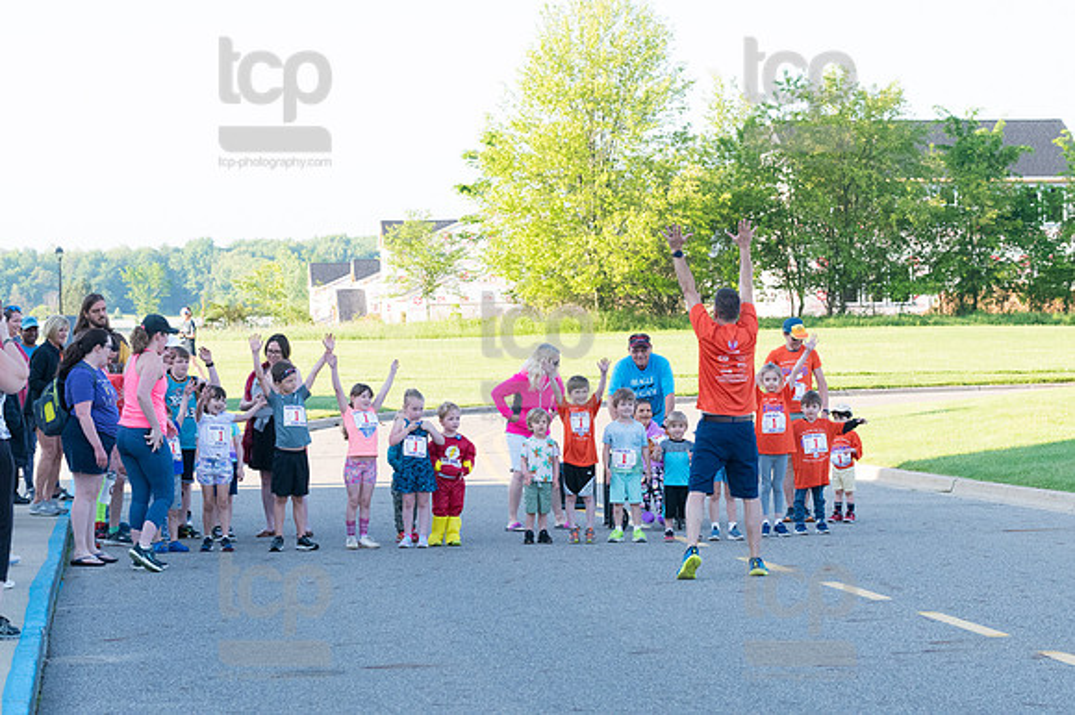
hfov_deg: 19.5
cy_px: 358
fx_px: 3134
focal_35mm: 105
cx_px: 538
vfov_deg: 13.0
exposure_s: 1/1250
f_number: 5.6
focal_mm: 70
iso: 2000
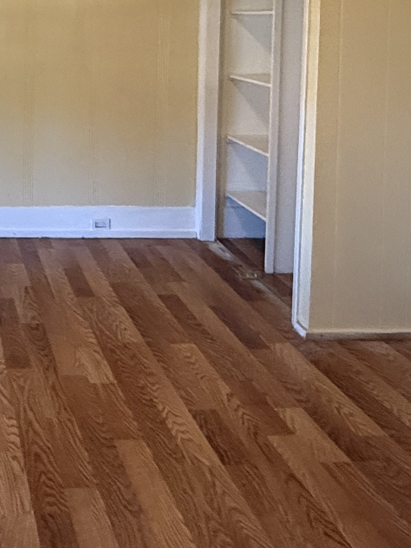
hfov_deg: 29.1
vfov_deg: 38.5
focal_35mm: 46
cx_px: -15
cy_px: 57
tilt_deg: -2.8
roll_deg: -0.9
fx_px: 728
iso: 500
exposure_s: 1/60
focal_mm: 2.22
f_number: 2.2
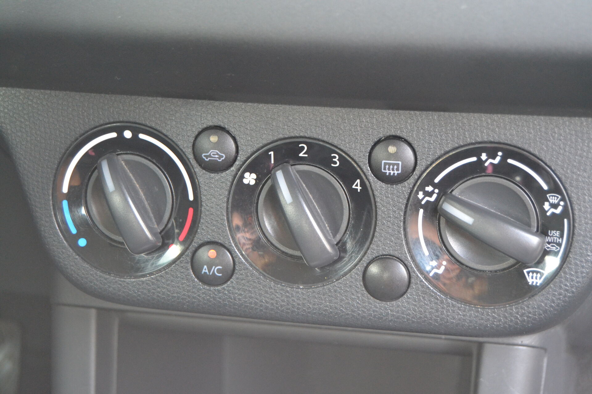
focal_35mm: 69
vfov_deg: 19.7
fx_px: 1135
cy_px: 197
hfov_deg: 29.2
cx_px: 296
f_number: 5.3
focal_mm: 46
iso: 2200
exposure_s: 1/60
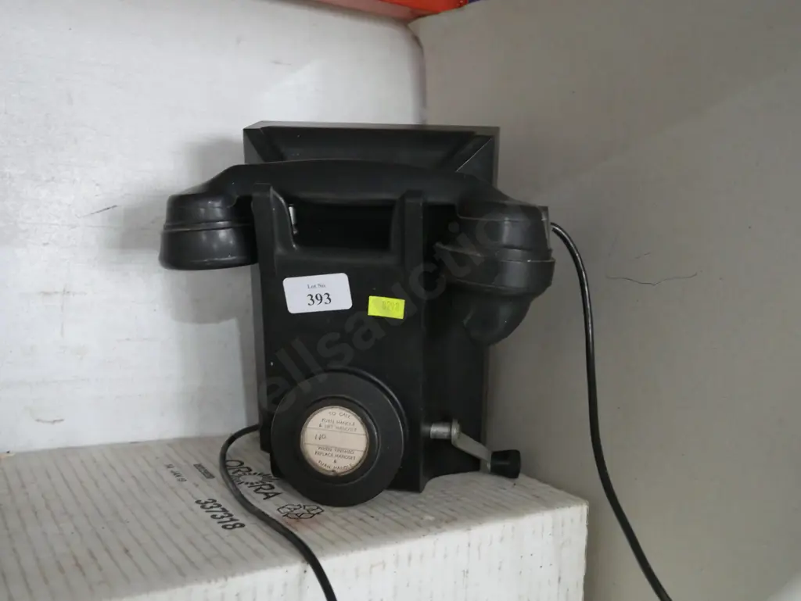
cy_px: 300
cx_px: 400
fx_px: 787
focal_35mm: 34
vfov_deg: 41.8
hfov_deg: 53.9
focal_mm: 17
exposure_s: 1/50
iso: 3200
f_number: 4
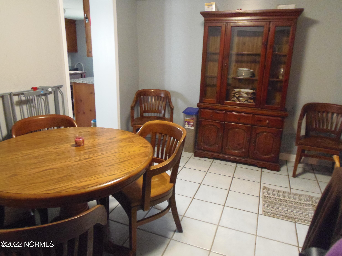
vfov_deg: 56.8
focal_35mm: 24
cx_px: 171
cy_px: 128
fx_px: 237
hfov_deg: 71.6
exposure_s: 1/8
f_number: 2.9
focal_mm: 4.3
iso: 500
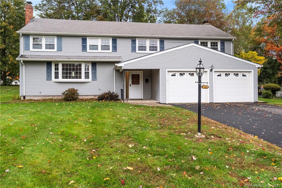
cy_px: 94
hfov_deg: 63.7
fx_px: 227
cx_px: 141
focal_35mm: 29
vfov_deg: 44.9
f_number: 8
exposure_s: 1/30
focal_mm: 29
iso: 250
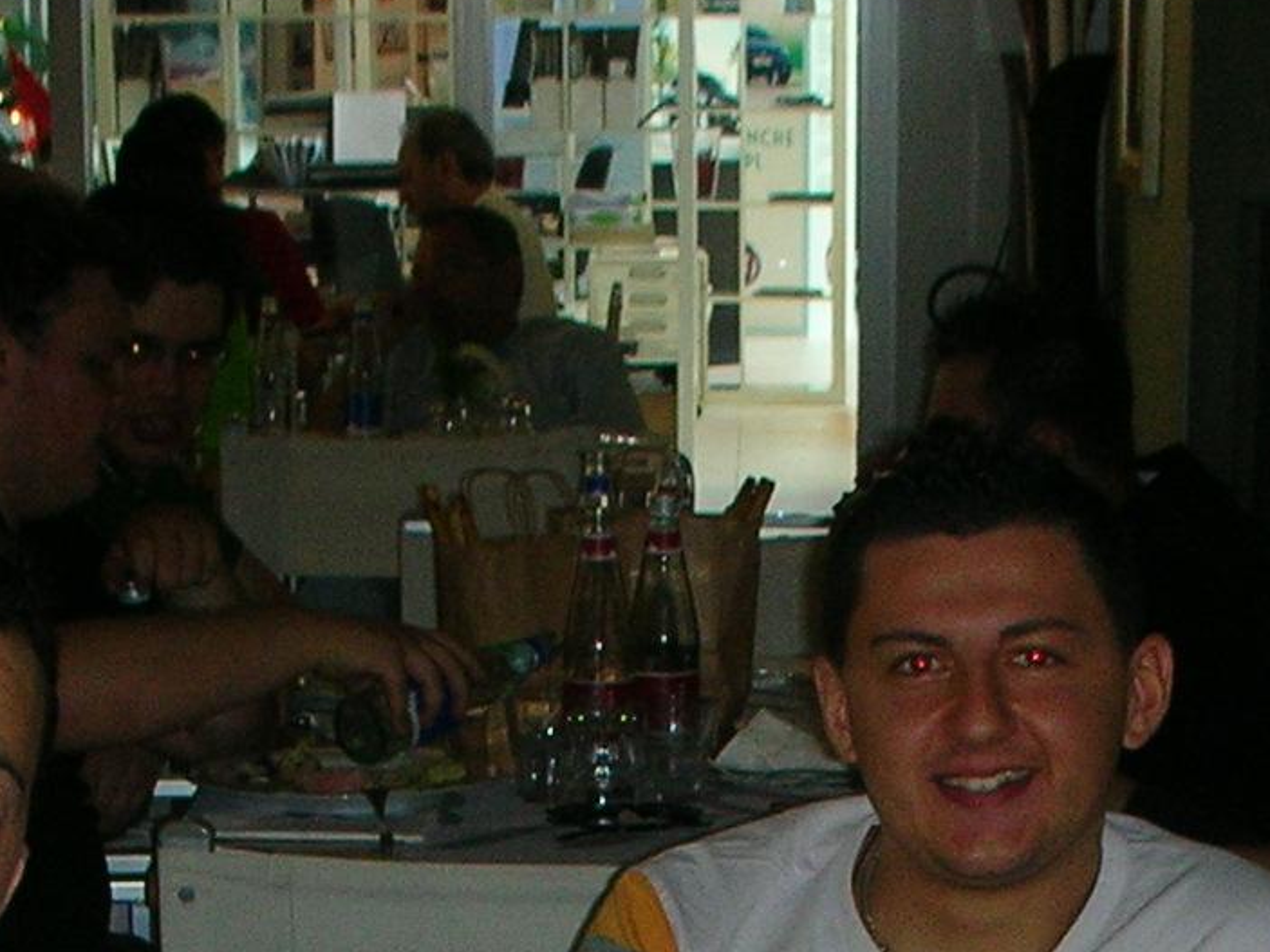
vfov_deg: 11.0
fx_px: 4732
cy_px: 1440
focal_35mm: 129
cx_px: 535
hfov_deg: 15.3
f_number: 3
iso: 75
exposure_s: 1/60.1
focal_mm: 5.8
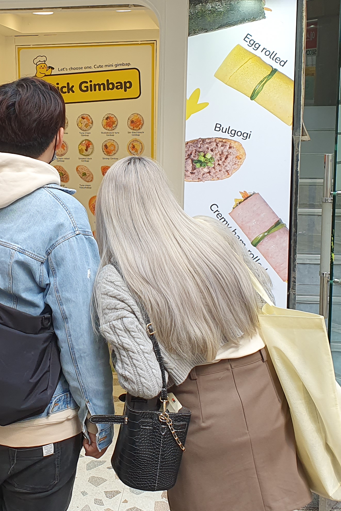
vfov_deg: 36.1
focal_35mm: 55
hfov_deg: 24.1
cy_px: 210
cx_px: 50
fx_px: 781
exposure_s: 1/162
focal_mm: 4.32
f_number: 2.4
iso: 50
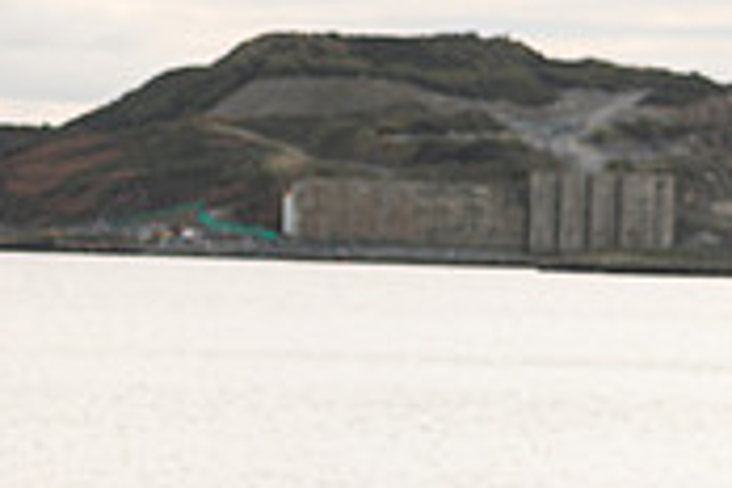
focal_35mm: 266
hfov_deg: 7.6
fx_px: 5408
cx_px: 1136
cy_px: 440
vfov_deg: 5.2
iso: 80
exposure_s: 1/200
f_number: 3.5
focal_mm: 80
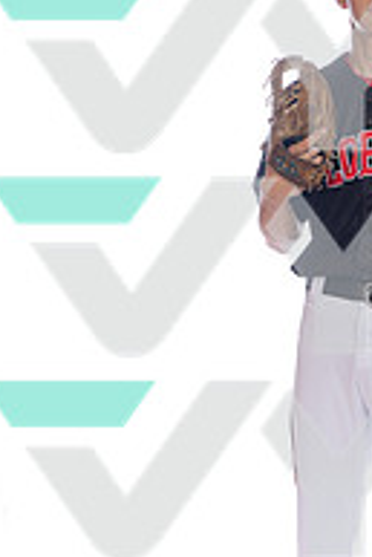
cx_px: 412
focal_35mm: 156
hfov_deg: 8.7
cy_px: 268
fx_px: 2413
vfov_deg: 13.2
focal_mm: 67
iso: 800
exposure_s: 1/250
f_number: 7.1
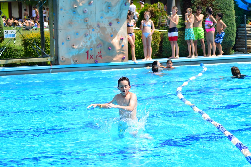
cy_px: 84
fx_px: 732
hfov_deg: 19.5
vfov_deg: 13.0
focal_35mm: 105
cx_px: 126
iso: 250
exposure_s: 1/1250
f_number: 4
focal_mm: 70
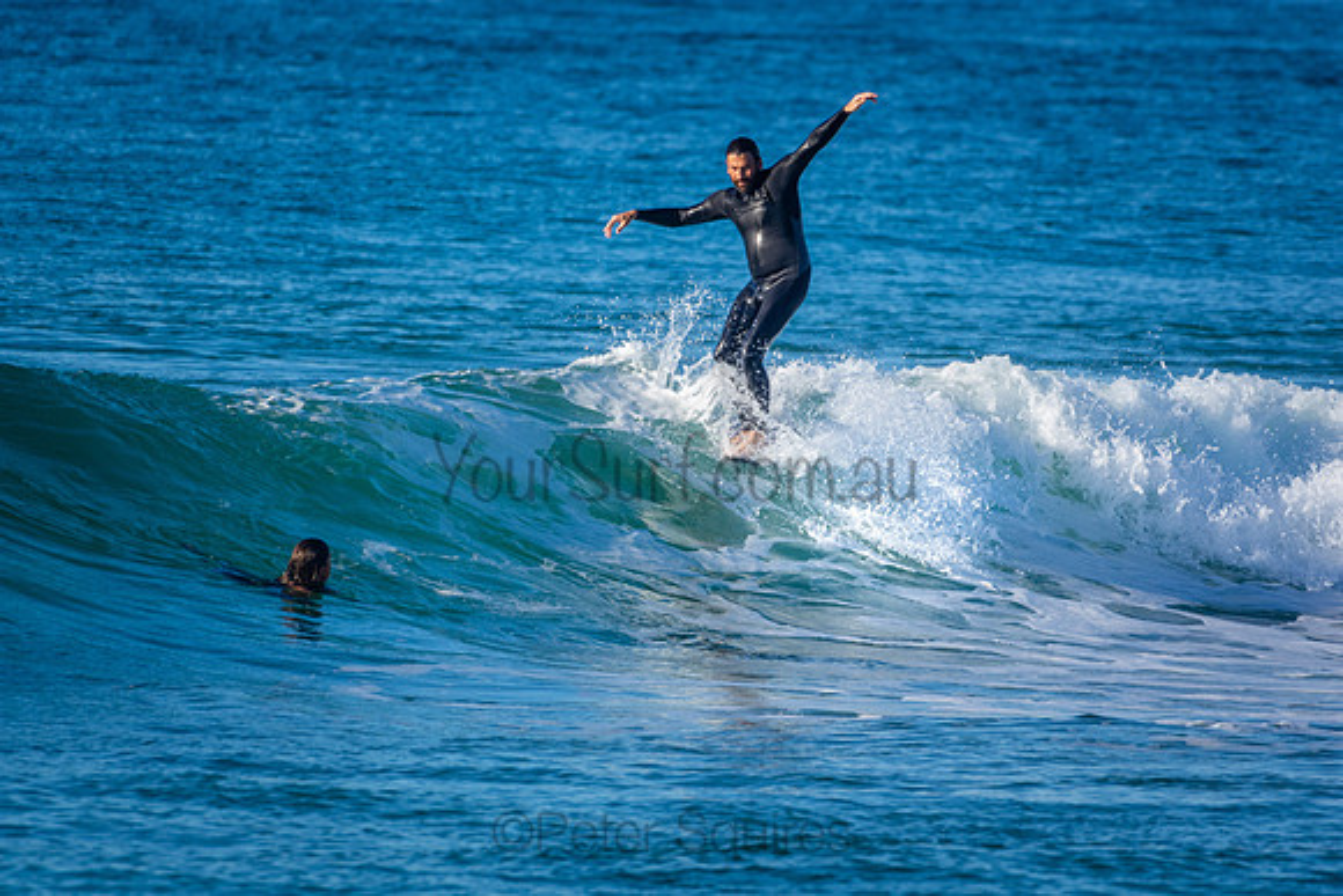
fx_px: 27984
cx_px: 672
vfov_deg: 1.8
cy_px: 448
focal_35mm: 750
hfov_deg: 2.7
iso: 250
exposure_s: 1/1250
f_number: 5.6
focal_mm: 500
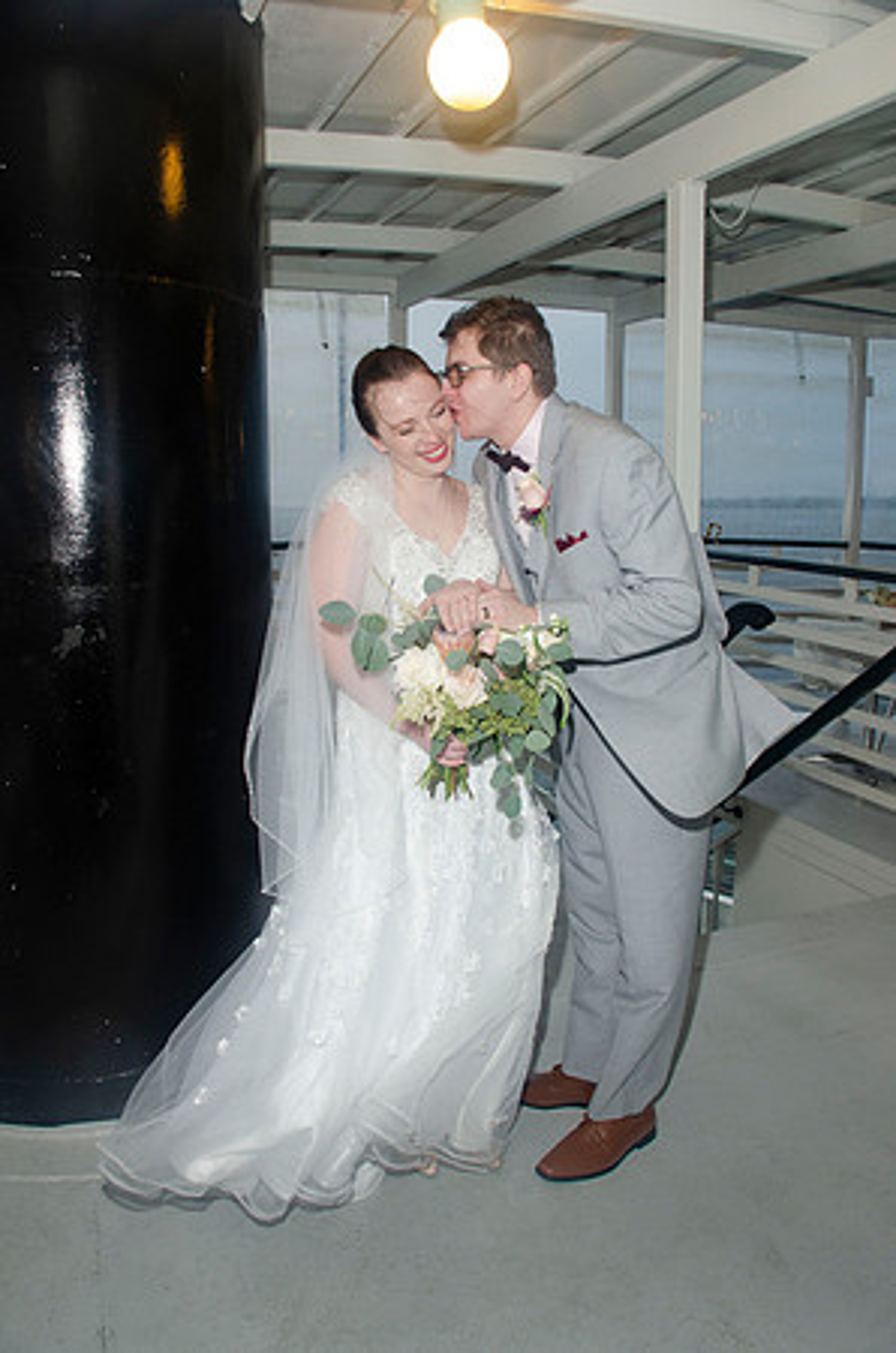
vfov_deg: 67.5
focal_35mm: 27
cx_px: 448
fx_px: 1013
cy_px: 676
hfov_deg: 47.7
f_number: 5.6
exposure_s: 1/60
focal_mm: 18
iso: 400
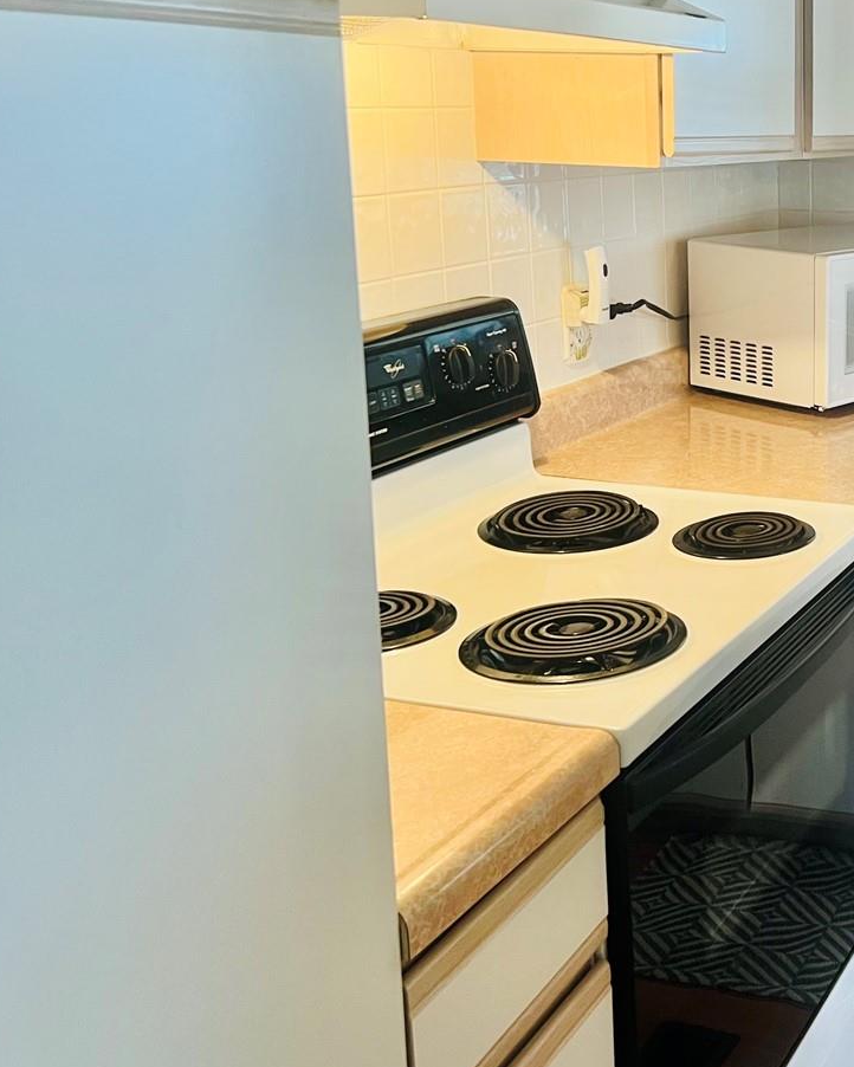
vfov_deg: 40.9
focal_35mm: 45
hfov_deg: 30.4
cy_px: 413
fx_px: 1421
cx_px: 911
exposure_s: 1/60
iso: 100
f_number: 1.5
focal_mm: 5.7
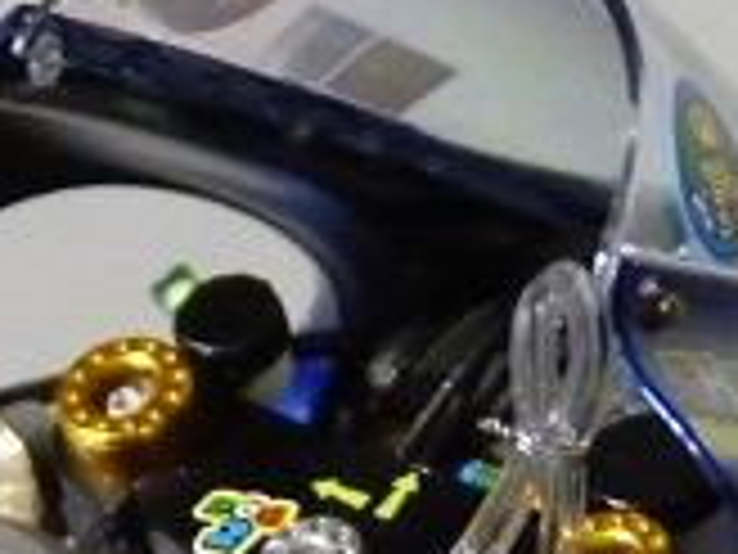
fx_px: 10169
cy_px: 658
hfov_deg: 4.2
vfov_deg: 3.1
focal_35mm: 477
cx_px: 212
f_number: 3.4
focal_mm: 17.4
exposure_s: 1/10
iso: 800
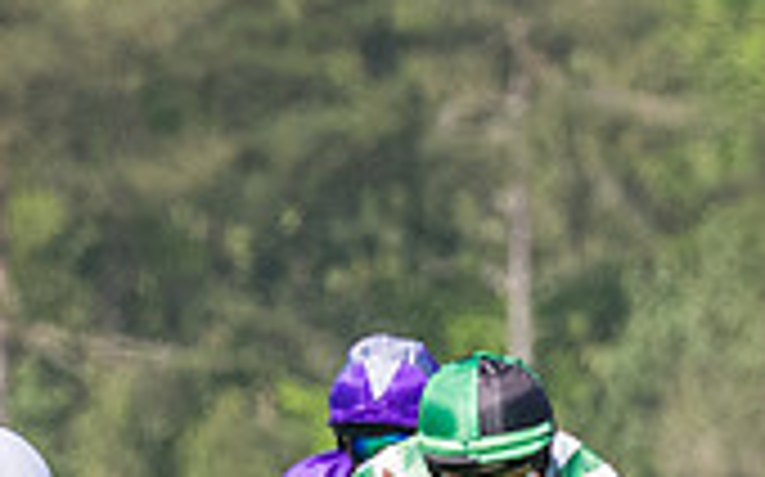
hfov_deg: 1.4
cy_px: 722
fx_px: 30544
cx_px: -71
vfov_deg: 0.9
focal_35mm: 1466
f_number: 5
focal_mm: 170
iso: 400
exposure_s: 1/2500
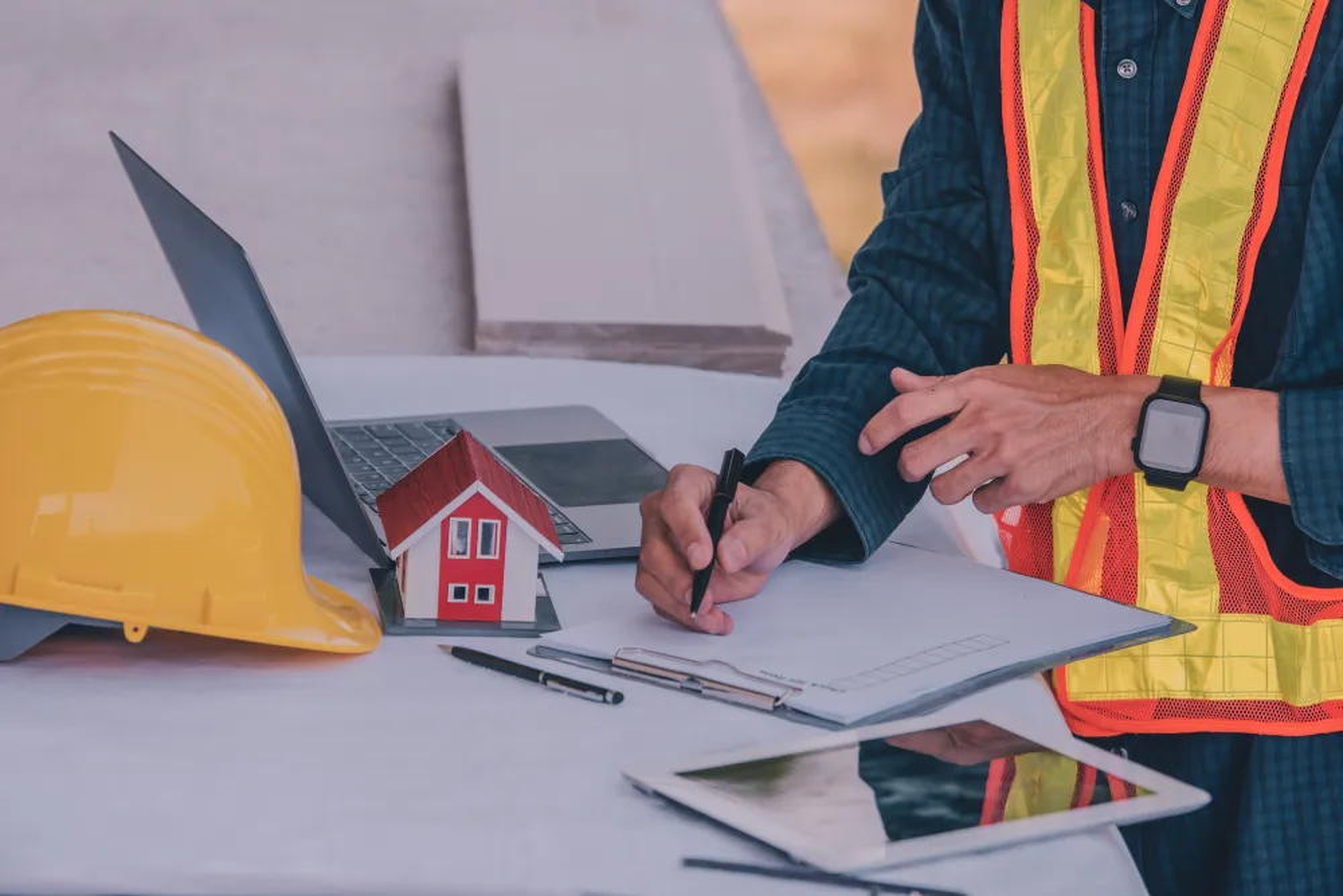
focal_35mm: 188
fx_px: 6995
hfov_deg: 11.0
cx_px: 672
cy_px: 448
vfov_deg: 7.3
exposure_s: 1/320
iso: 100
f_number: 4
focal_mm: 125
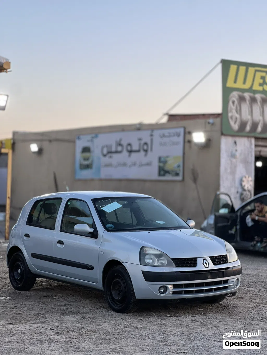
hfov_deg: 19.1
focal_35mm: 77
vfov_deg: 25.3
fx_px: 792
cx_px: 134
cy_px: 178
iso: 50
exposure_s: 1/121
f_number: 2.8
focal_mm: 9
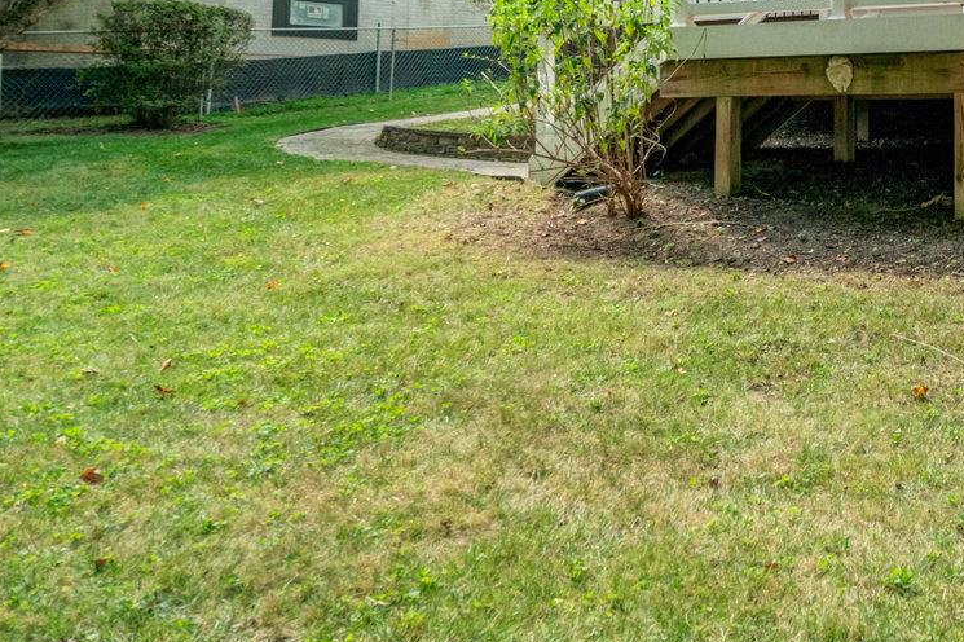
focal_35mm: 44
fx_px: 1178
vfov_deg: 28.7
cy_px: 8
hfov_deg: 39.2
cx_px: 969
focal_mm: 16
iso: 1250
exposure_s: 1/800
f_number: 8
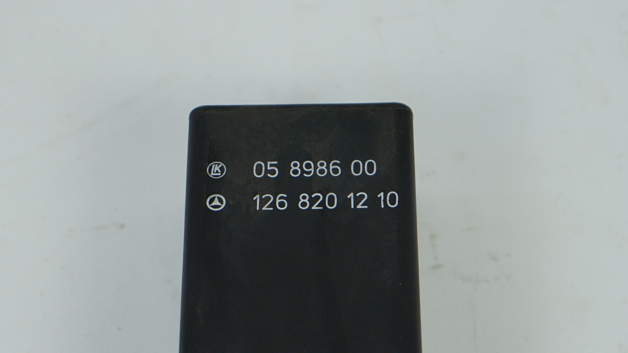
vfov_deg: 9.0
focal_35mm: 135
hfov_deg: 15.9
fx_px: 2248
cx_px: 306
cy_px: 228
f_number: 7.1
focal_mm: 70
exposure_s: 1/200
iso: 200
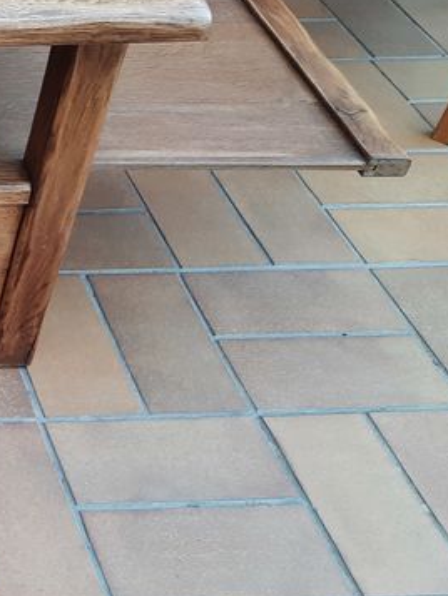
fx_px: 1207
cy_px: 269
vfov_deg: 27.8
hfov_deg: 17.2
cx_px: -363
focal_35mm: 70
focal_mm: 4.6
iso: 50
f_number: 2
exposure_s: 1/50
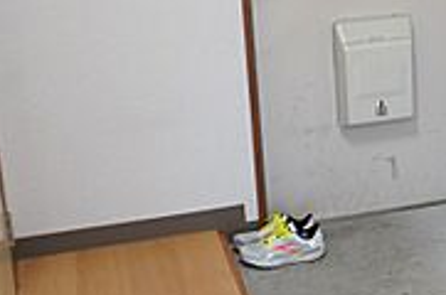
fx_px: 1051
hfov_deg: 22.8
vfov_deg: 16.0
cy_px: 85
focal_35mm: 85
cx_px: 471
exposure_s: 1/30
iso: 500
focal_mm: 16
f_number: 3.5
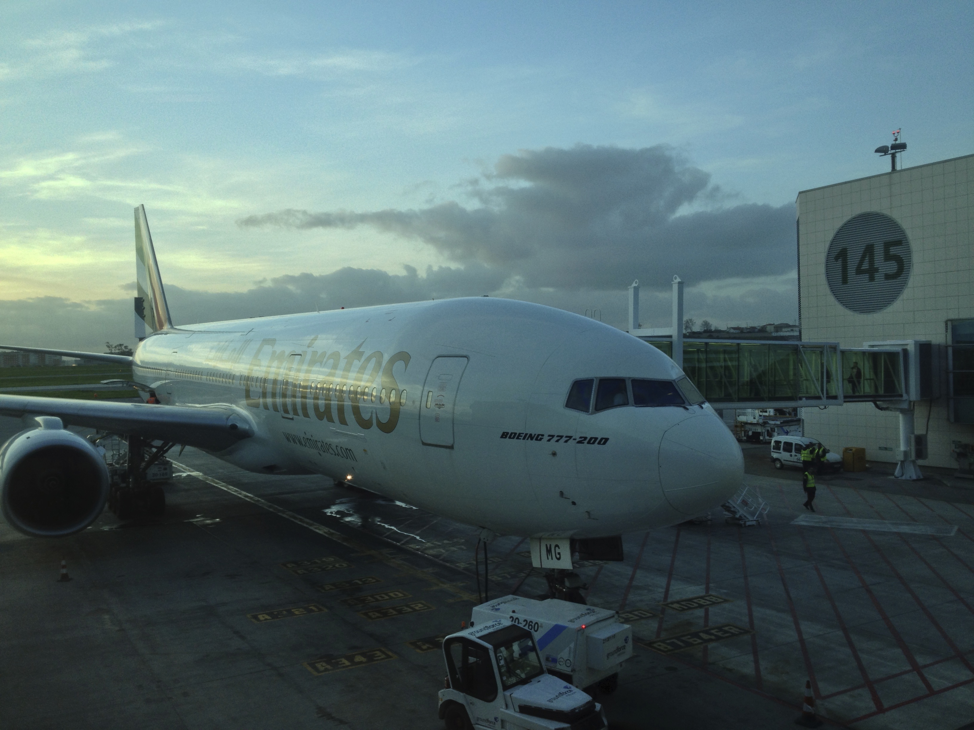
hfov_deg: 52.6
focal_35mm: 35
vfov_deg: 40.7
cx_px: 487
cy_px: 365
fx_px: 985
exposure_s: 1/60
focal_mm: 4.28
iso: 50
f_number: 2.4
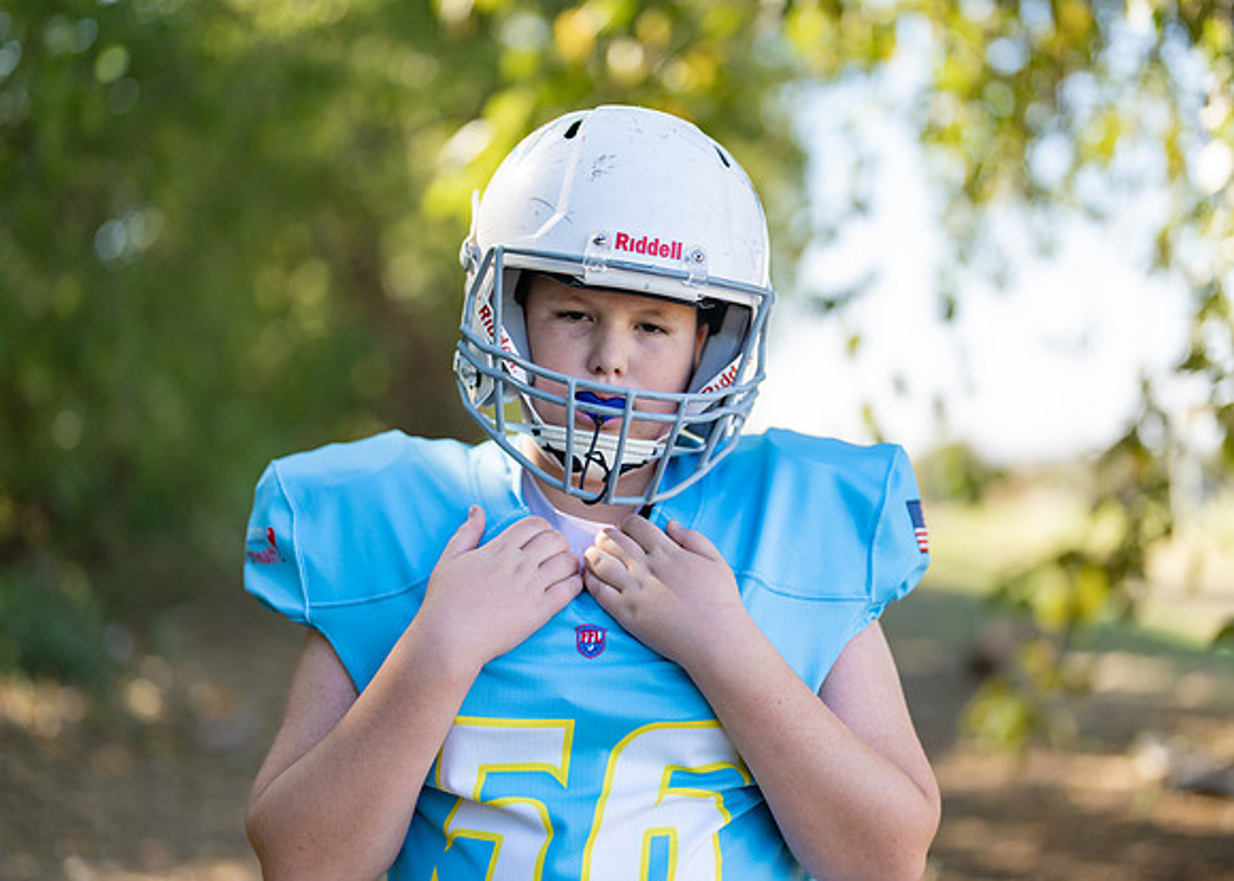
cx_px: 659
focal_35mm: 53
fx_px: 1859
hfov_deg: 36.7
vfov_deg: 26.7
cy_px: 436
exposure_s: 1/1600
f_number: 1.2
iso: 100
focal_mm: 50
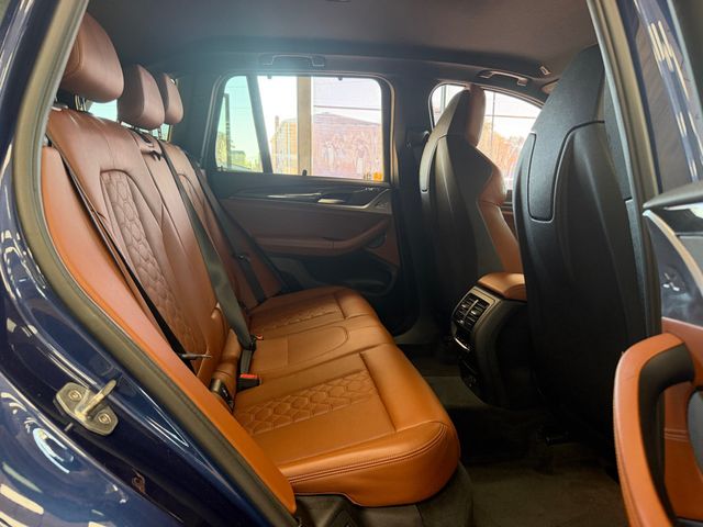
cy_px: 264
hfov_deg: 71.6
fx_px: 487
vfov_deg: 56.8
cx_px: 352
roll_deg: -0.5
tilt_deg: -9.4
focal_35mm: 24
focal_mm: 6.76
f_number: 1.78
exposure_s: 1/120
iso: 400
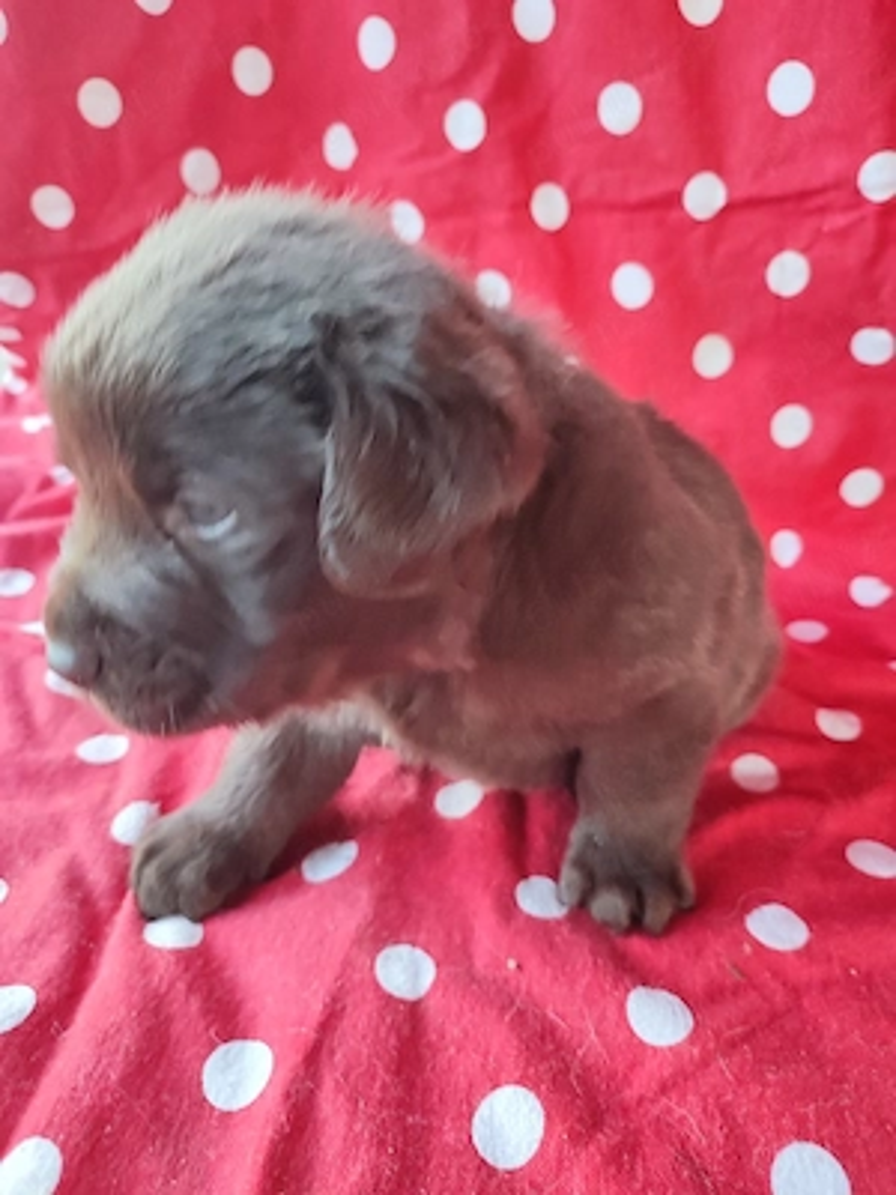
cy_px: 598
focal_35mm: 25
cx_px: 448
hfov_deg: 54.9
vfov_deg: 69.4
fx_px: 863
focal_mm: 6.04
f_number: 1.9
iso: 299
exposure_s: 1/33
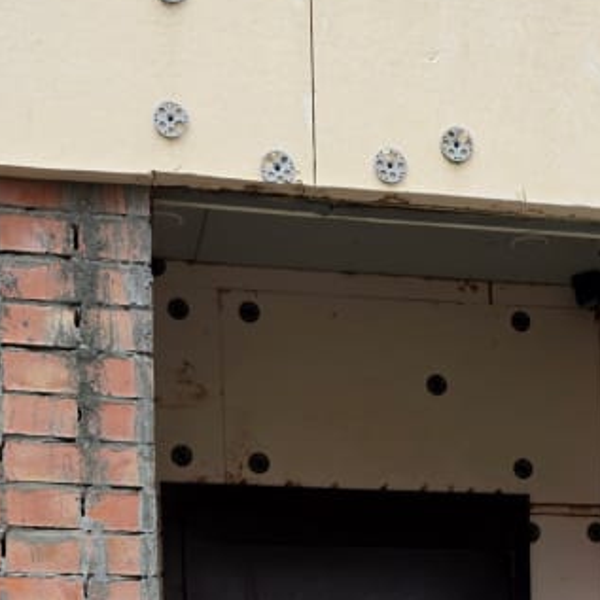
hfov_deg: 21.1
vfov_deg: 18.8
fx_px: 1608
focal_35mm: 82
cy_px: 880
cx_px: 394
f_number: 1.7
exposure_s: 1/180
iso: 50
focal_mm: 6.3
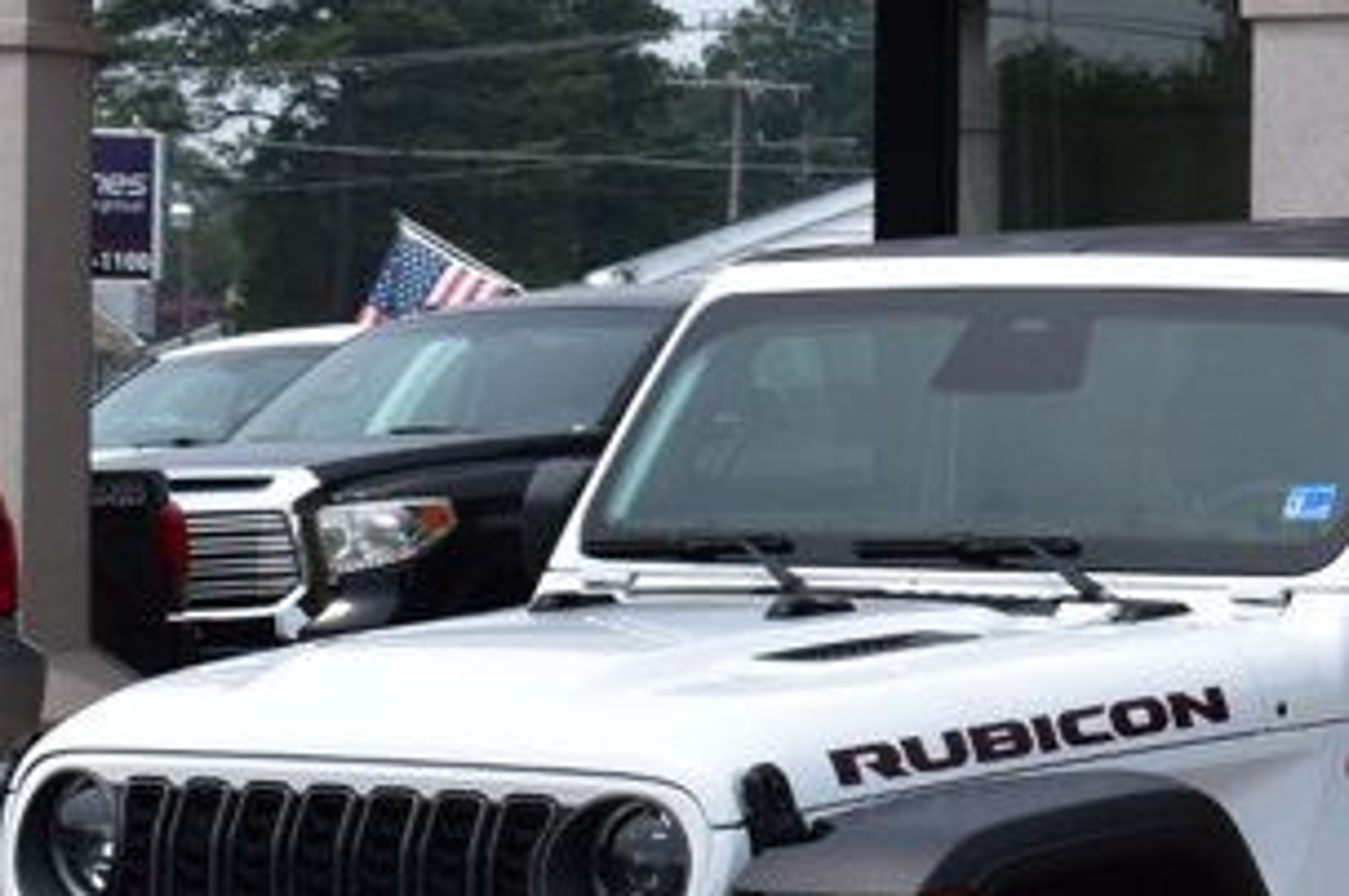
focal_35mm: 172
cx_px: 2094
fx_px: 6438
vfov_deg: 8.0
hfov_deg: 11.4
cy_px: 577
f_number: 11
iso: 280
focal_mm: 34
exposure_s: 1/500
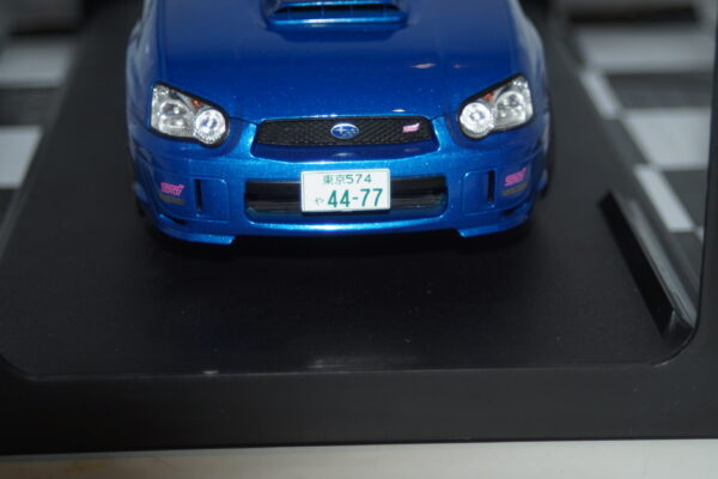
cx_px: 359
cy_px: 240
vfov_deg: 15.2
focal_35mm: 90
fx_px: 1795
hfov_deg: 22.6
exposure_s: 1/60
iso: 200
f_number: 5.6
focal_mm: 60
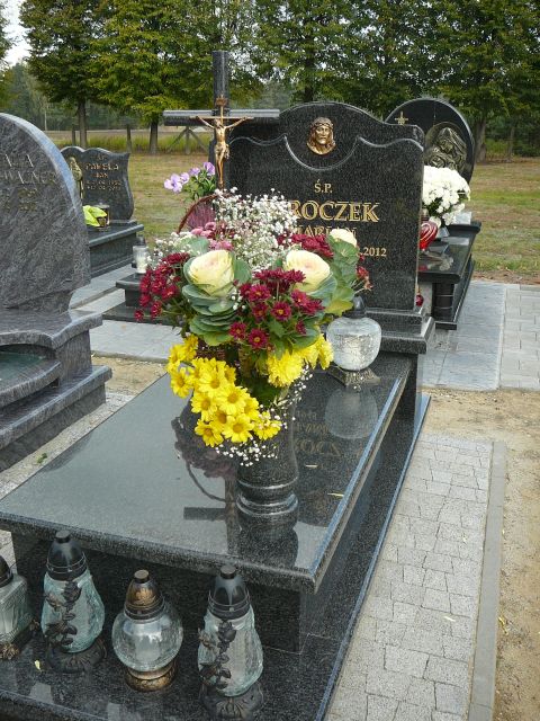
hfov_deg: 40.7
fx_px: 728
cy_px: 360
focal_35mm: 35
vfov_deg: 52.6
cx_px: 270
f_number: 2.8
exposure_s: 1/250
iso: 80
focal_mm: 5.2
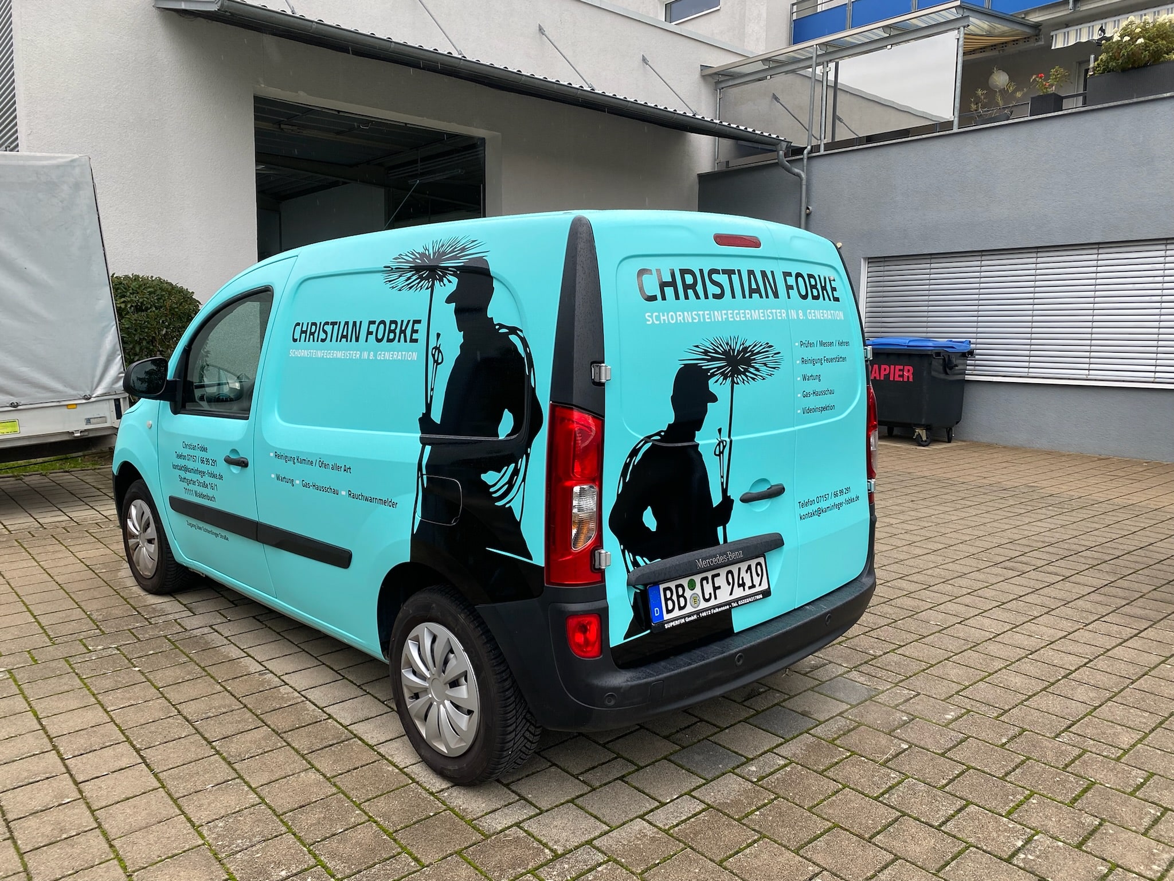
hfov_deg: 67.3
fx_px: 882
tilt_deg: -4.4
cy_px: 440
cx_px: 587
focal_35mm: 26
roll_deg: -1.2
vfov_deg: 53.1
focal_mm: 4.25
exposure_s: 1/407
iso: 32
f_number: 1.8
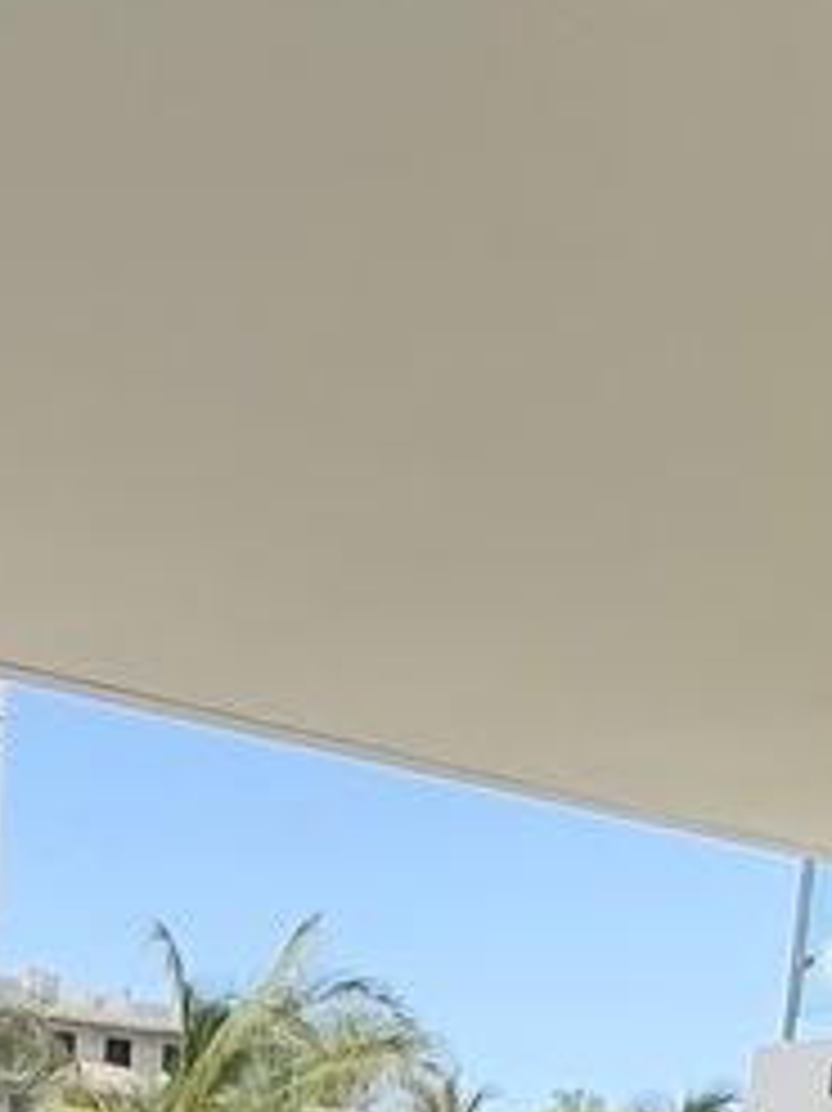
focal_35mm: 68
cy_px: 1810
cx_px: -45
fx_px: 2181
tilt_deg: -12.1
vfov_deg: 21.9
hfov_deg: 20.7
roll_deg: -4.4
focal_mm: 2.22
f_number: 2.2
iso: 40
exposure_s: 1/483
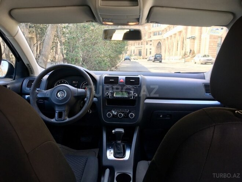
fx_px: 203
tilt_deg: -9.4
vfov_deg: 48.2
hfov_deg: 61.7
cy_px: 91
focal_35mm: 29
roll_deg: -1.9
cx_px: 121
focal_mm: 4.15
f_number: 2.2
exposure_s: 1/100
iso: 32
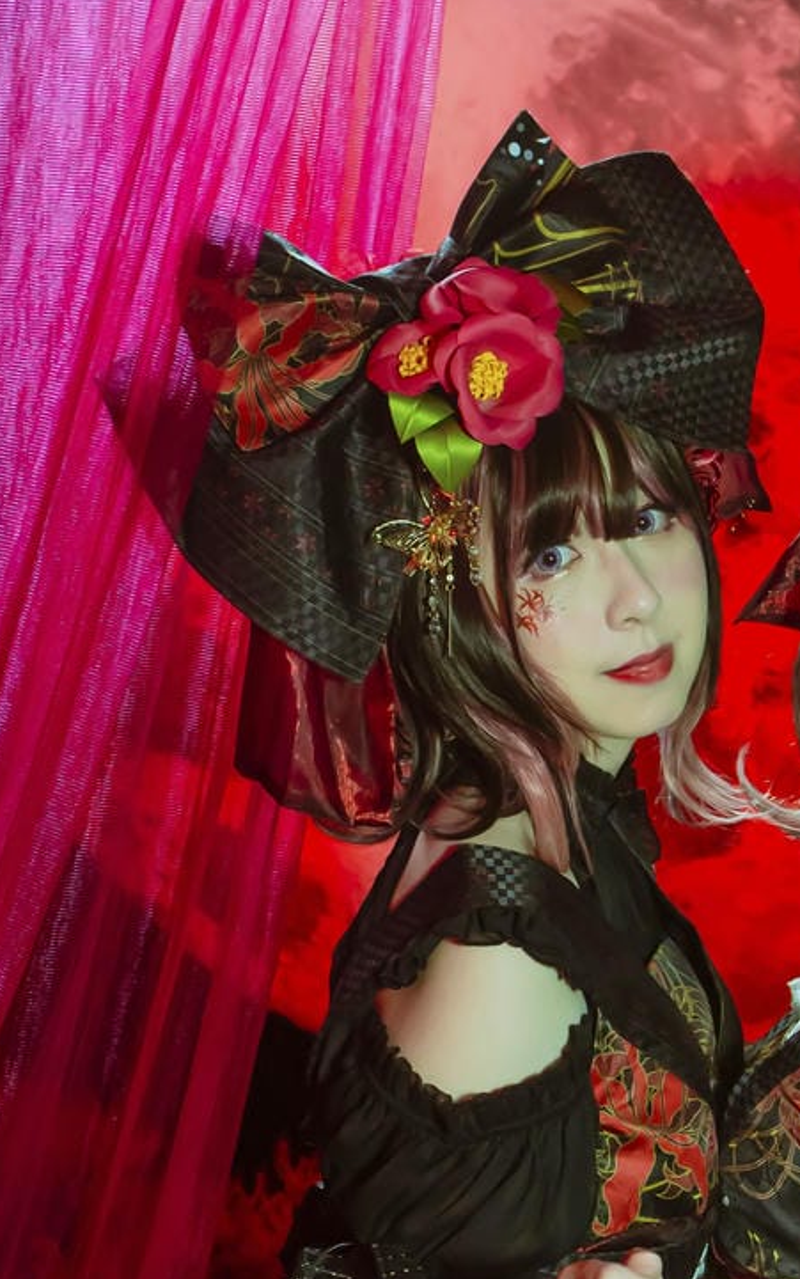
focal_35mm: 89
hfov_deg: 14.5
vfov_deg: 23.1
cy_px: 937
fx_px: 3103
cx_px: 727
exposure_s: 1/200
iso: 400
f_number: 4
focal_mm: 35
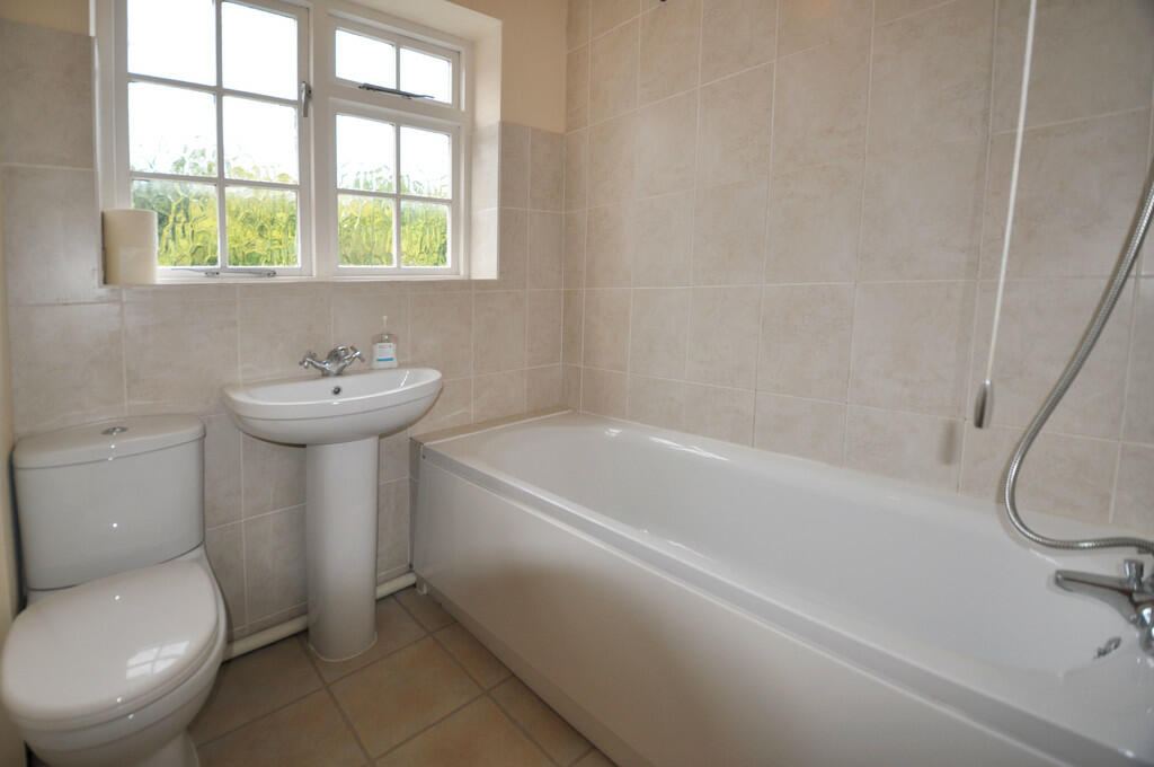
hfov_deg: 100.5
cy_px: 384
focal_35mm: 15
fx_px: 480
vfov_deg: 77.2
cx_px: 577
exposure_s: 1/200
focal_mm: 10
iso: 200
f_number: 3.5
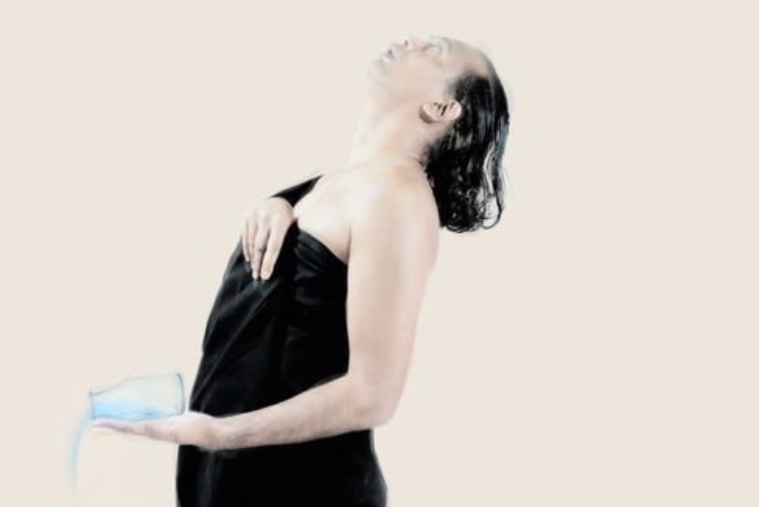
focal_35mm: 43
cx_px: 324
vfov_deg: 31.2
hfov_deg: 45.3
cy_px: 212
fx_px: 907
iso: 400
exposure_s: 1/125
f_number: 2.5
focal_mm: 35
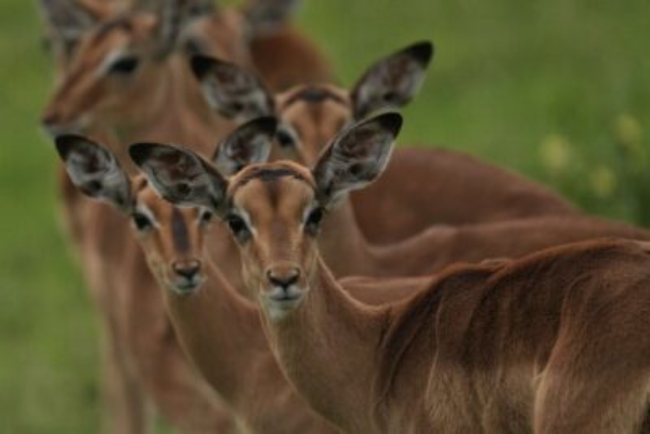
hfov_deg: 3.4
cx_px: 325
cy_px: 217
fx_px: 10837
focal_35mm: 600
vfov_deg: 2.3
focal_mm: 600
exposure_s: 1/2500
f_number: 6.3
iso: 1600
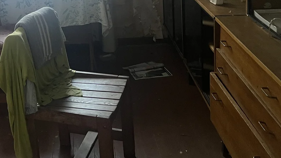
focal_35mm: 57
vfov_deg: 19.7
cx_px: 25
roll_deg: +5.1
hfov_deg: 34.5
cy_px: -35
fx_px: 425
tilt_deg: -9.8
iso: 200
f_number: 1.5
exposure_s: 1/60
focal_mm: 5.7
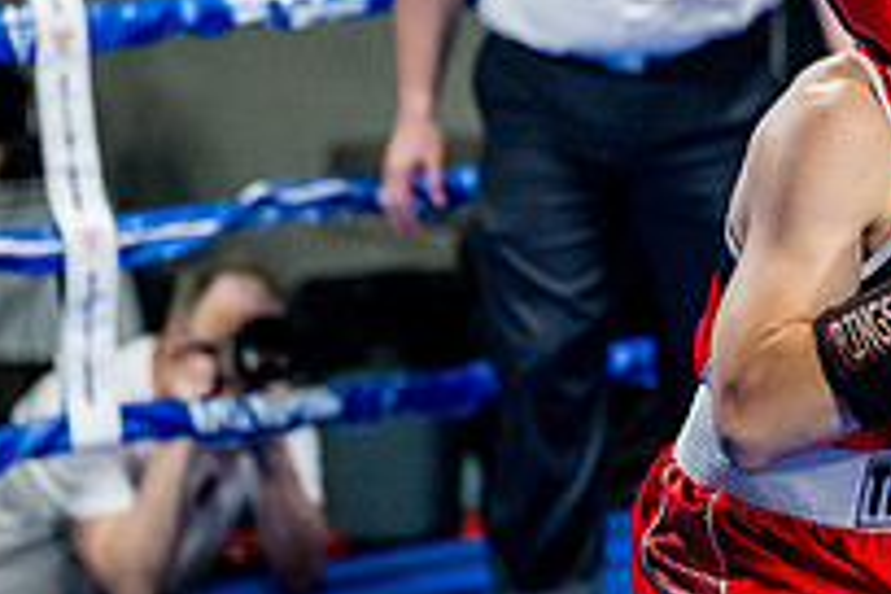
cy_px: 186
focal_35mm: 185
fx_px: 4578
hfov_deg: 10.9
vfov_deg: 7.4
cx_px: 1035
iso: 4000
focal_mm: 65
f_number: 2
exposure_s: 1/1000
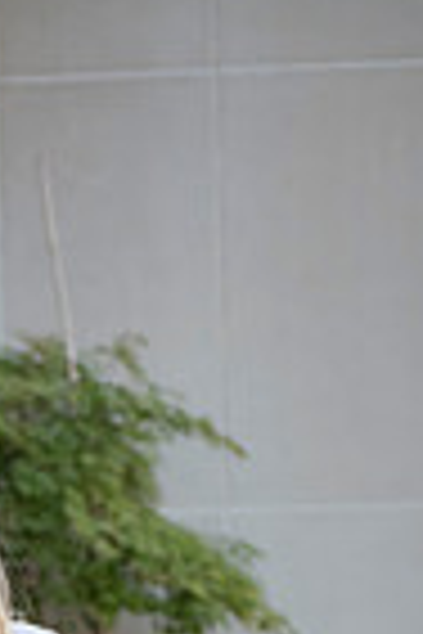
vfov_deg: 7.9
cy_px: 980
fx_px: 4494
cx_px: -184
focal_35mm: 255
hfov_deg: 5.3
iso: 400
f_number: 4.5
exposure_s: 1/320
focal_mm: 80
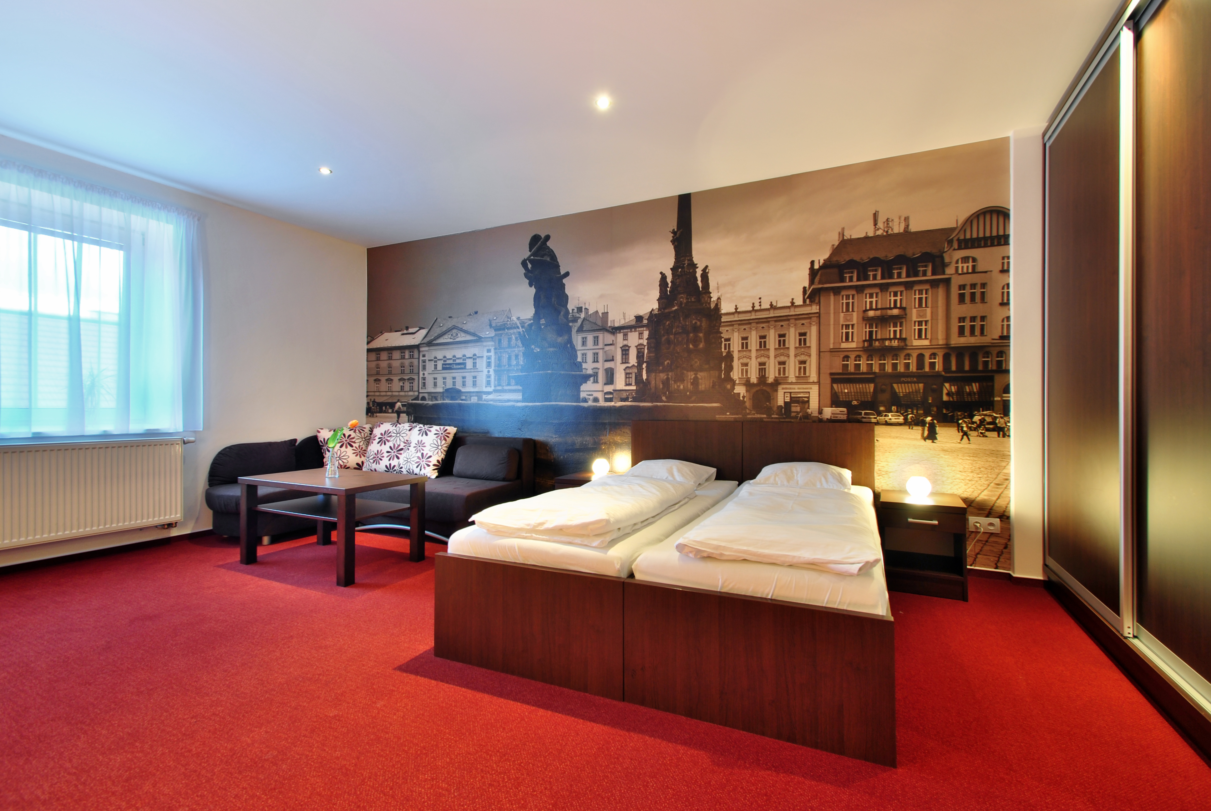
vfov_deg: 77.5
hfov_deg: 100.3
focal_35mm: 15
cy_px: 406
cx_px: 606
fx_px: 505
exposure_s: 2
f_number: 8
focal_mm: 10
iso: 100
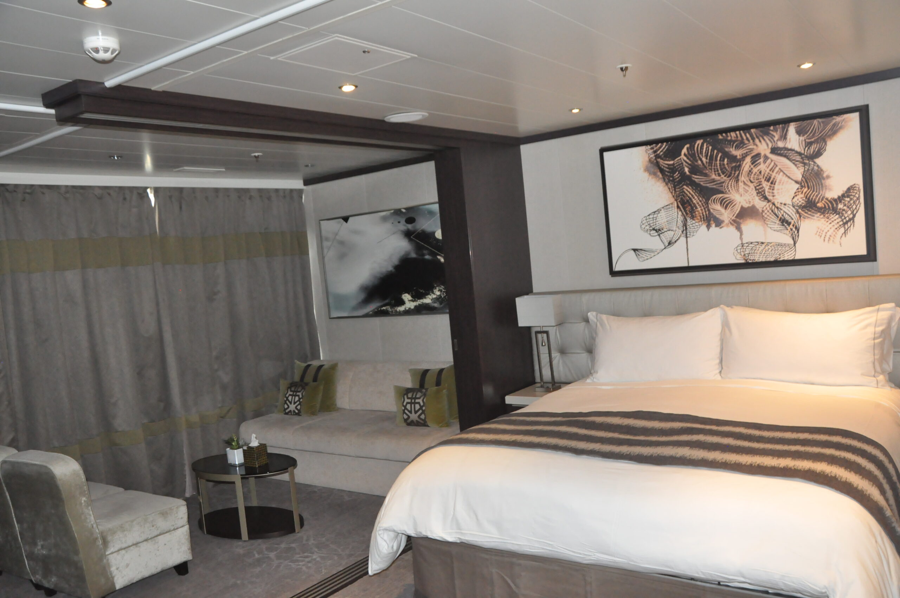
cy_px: 299
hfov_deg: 67.4
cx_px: 450
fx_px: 674
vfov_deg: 47.8
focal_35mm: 27
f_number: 5.6
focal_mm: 18
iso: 2500
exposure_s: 1/60
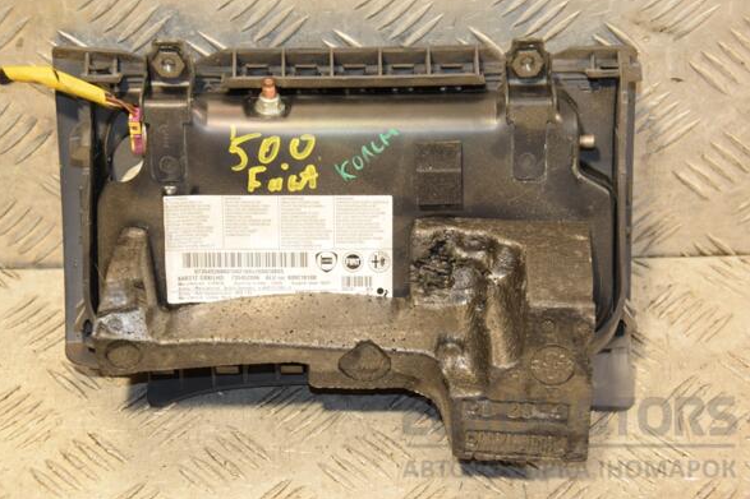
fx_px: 1854
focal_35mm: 89
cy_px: 246
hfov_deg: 22.9
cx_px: 378
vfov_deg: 15.4
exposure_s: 1/125
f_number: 5
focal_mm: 58
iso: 800
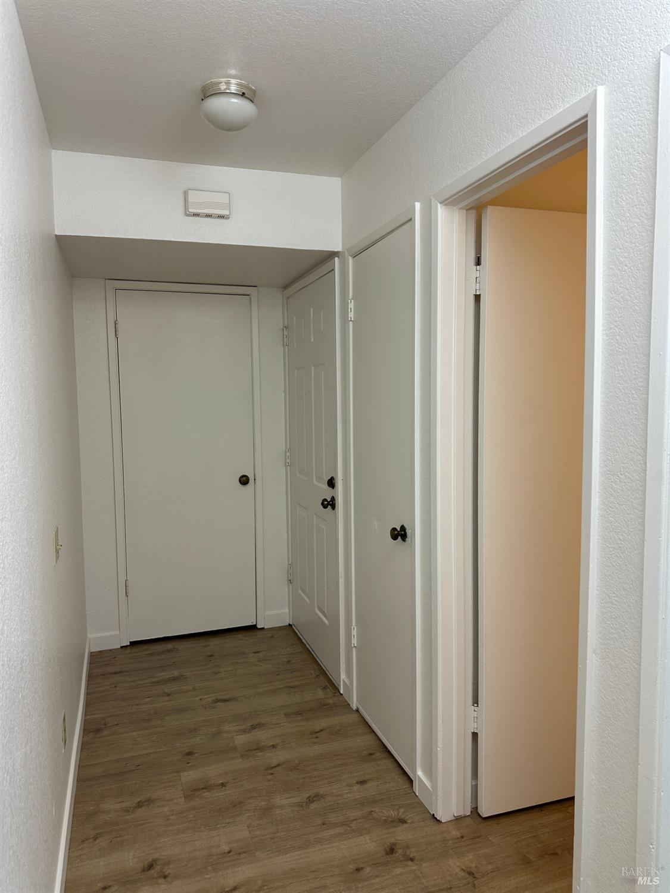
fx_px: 619
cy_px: 446
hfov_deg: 56.8
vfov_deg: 71.6
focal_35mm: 24
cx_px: 335
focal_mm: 6.86
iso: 160
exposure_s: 1/120
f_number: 1.78
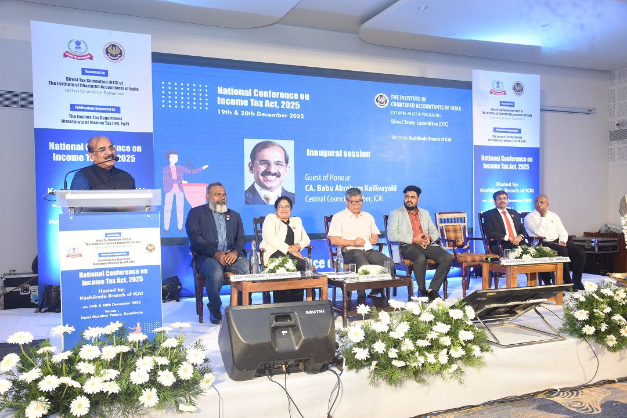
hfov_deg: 58.7
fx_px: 557
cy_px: 209
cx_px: 314
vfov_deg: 41.1
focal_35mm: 32
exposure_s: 1/100
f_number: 8
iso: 2000
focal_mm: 32
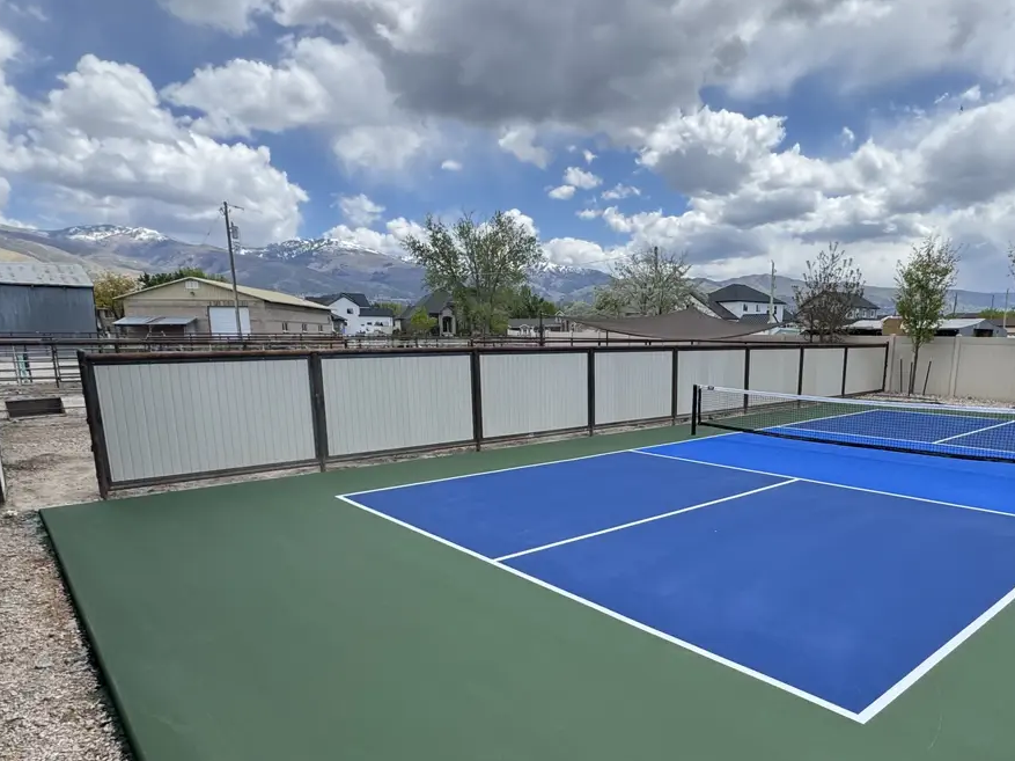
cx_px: 605
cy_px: 473
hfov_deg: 73.2
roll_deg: -0.3
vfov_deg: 58.2
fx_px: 674
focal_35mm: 23
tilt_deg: -12.5
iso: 50
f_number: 2.2
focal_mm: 2.22
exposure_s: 1/1236
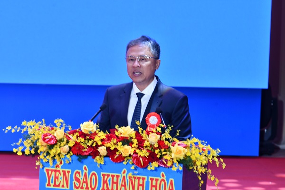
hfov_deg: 3.4
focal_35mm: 600
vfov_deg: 2.3
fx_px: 4750
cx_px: 142
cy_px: 95
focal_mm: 400
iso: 400
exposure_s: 1/25
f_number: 10
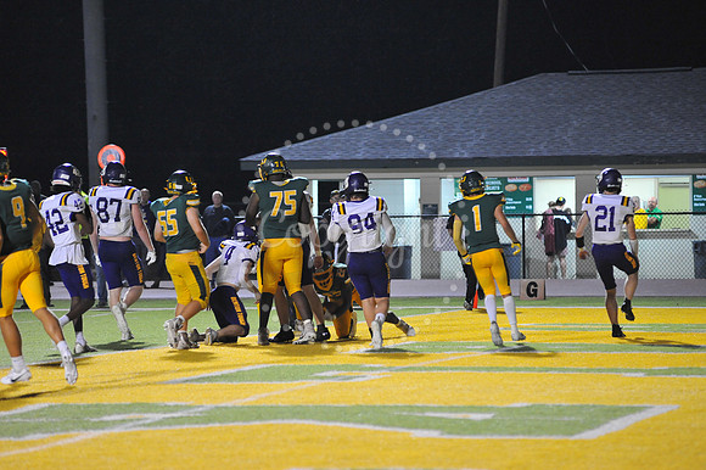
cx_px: 353
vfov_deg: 6.9
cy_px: 235
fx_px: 3920
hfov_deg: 10.3
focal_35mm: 200
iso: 4000
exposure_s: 1/160
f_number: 4
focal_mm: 200
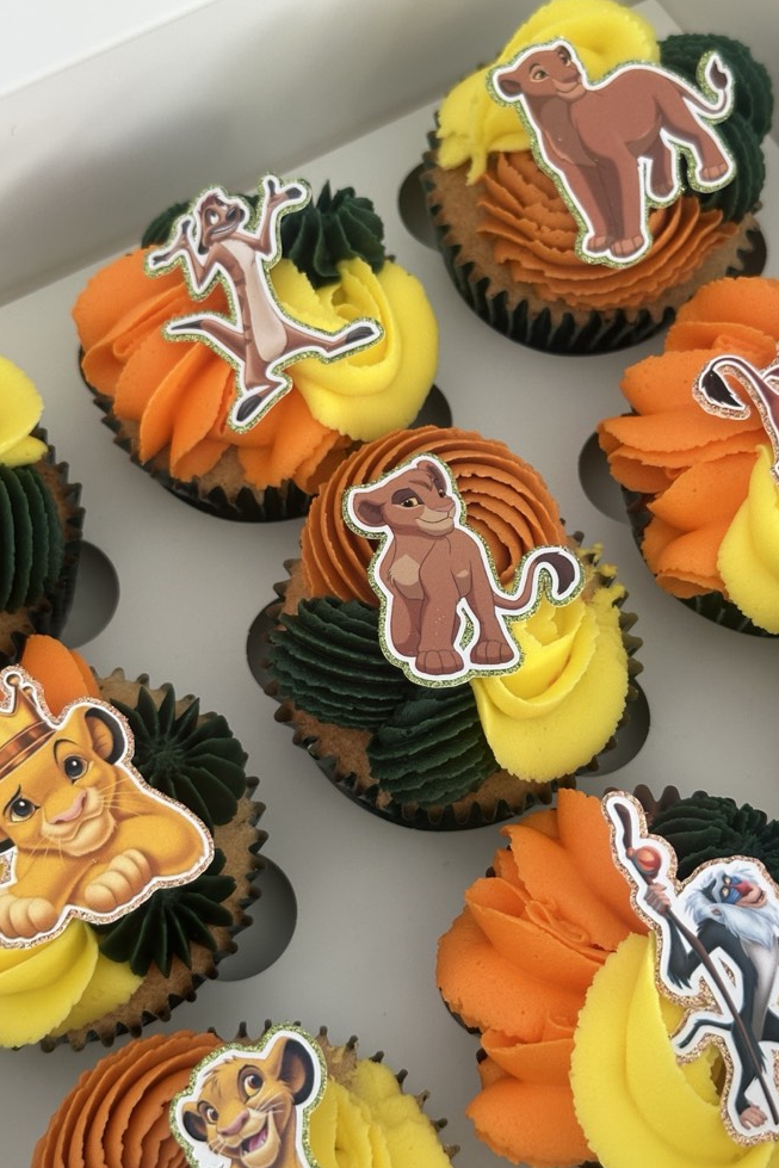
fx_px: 1655
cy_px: 593
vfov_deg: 38.9
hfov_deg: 26.5
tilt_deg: -65.6
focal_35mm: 51
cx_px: 359
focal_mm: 6.86
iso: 160
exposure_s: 1/60
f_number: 1.78
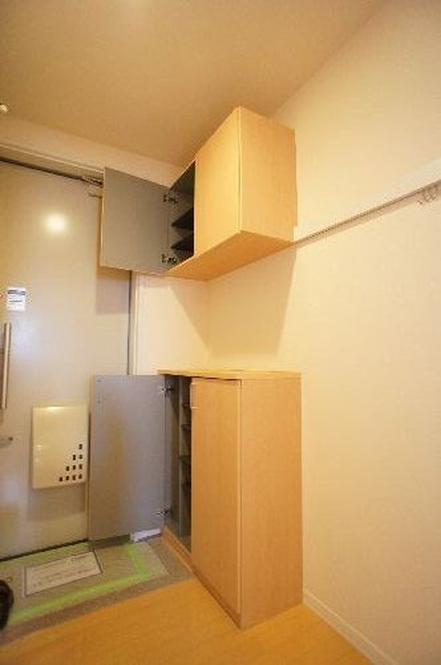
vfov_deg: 73.8
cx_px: 220
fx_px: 442
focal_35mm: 24
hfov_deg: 53.0
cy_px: 332
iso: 800
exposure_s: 1/30
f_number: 2.8
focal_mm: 16
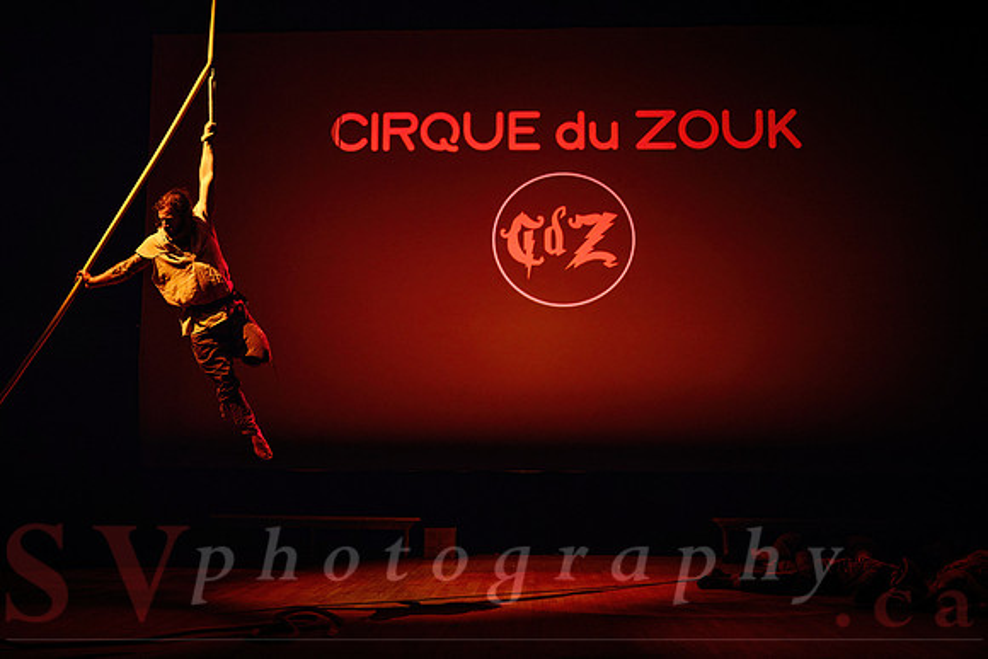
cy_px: 330
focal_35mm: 41
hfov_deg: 47.7
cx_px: 494
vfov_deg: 32.8
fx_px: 1118
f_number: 2.8
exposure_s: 1/200
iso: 1600
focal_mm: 39
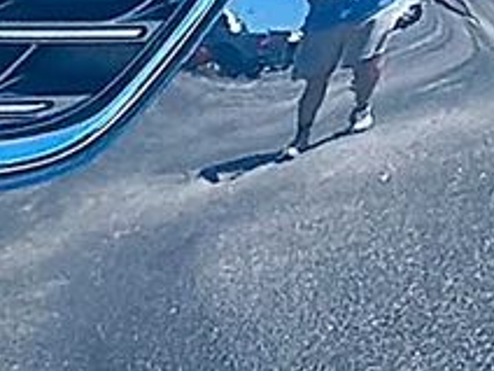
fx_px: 4709
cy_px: -167
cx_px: 811
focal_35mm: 330
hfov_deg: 5.9
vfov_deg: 4.5
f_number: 1.78
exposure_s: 1/1399
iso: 100
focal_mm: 6.86
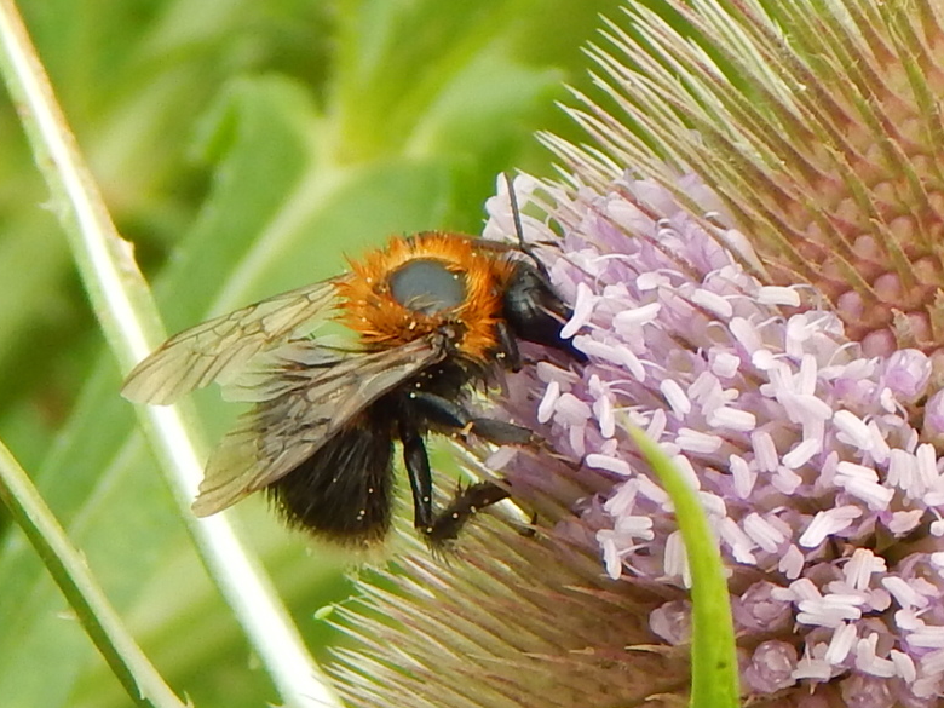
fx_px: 2536
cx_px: 440
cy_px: 374
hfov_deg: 21.1
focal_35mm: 93
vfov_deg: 15.9
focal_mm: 15.3
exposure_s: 1/200
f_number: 4.3
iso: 125
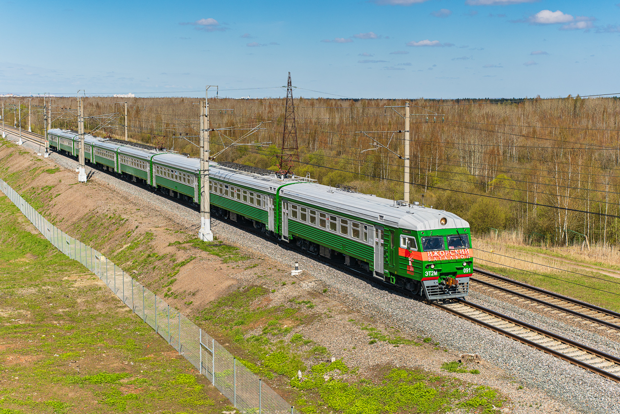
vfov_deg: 27.0
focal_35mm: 50
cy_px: 207
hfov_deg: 39.6
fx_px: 862
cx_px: 310
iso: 200
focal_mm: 50
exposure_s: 1/1250
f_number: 7.1
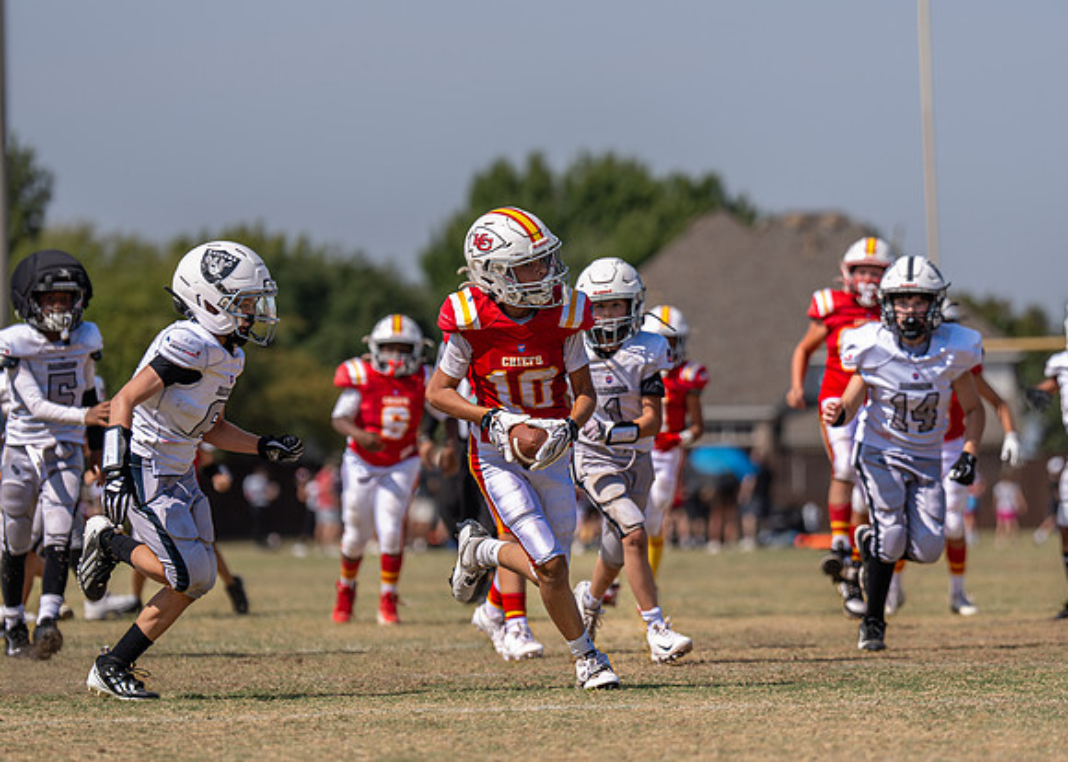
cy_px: 322
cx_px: 596
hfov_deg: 8.5
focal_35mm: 237
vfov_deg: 6.1
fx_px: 7192
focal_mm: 140
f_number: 2.8
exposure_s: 1/3200
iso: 100
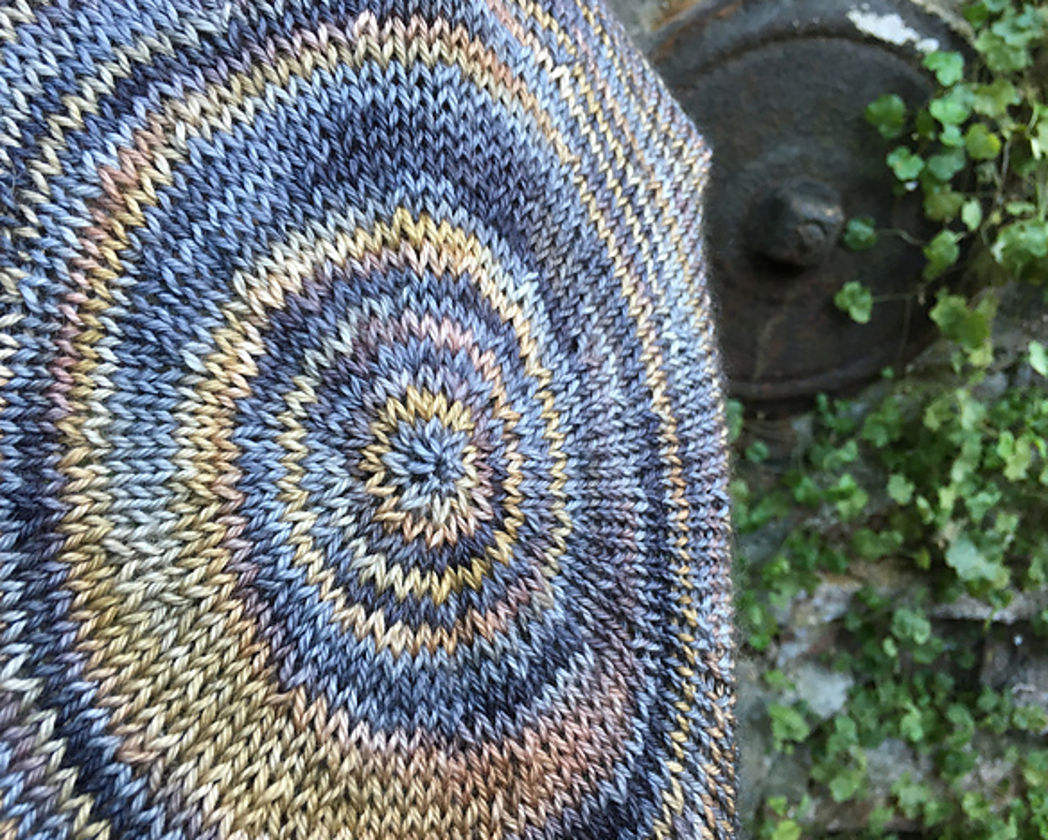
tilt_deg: -29.5
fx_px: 962
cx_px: 520
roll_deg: -3.1
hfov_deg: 57.1
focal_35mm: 31
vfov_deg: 47.2
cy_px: 422
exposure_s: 1/33
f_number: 2.2
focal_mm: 4.15
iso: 100
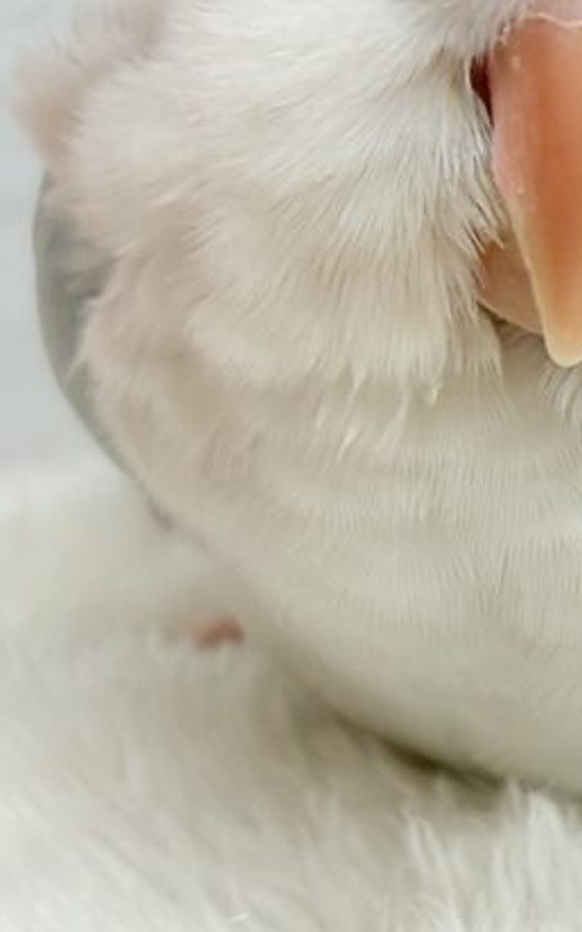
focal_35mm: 160
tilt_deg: -10.1
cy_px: 219
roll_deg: +1.0
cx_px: 954
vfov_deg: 13.0
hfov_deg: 8.0
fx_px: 4062
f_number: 1.6
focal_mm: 5.96
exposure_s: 1/100
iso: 64
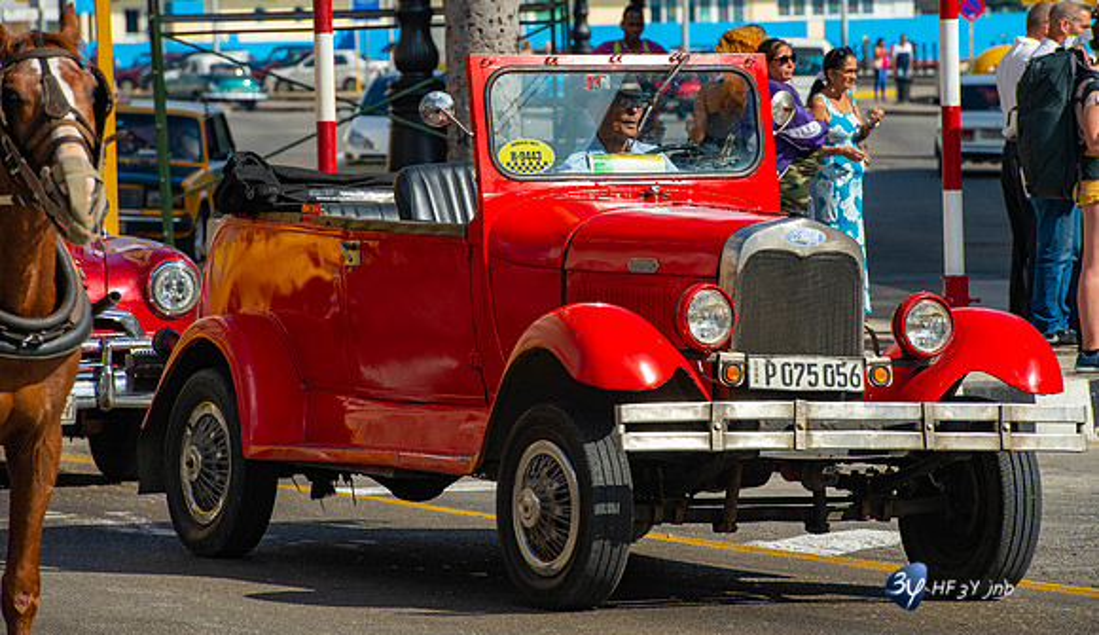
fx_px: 6393
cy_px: 252
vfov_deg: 5.7
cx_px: 576
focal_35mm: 218
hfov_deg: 9.8
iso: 100
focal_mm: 200
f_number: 8
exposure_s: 1/250
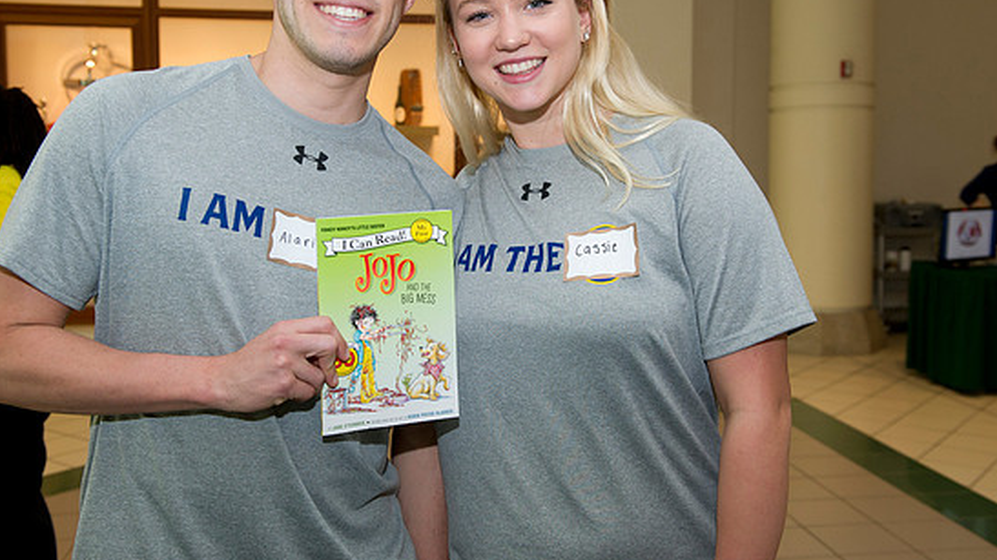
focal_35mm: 40
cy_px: 224
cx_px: 507
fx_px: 1057
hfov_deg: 50.5
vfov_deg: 29.6
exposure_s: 1/250
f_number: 5.6
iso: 1250
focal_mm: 36
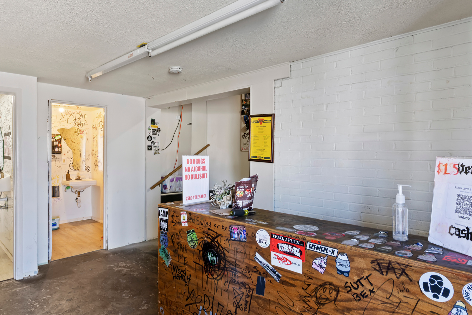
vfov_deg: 55.1
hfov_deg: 76.0
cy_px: 152
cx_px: 222
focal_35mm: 23
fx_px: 301
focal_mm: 18
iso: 100
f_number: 8
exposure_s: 1/2.5
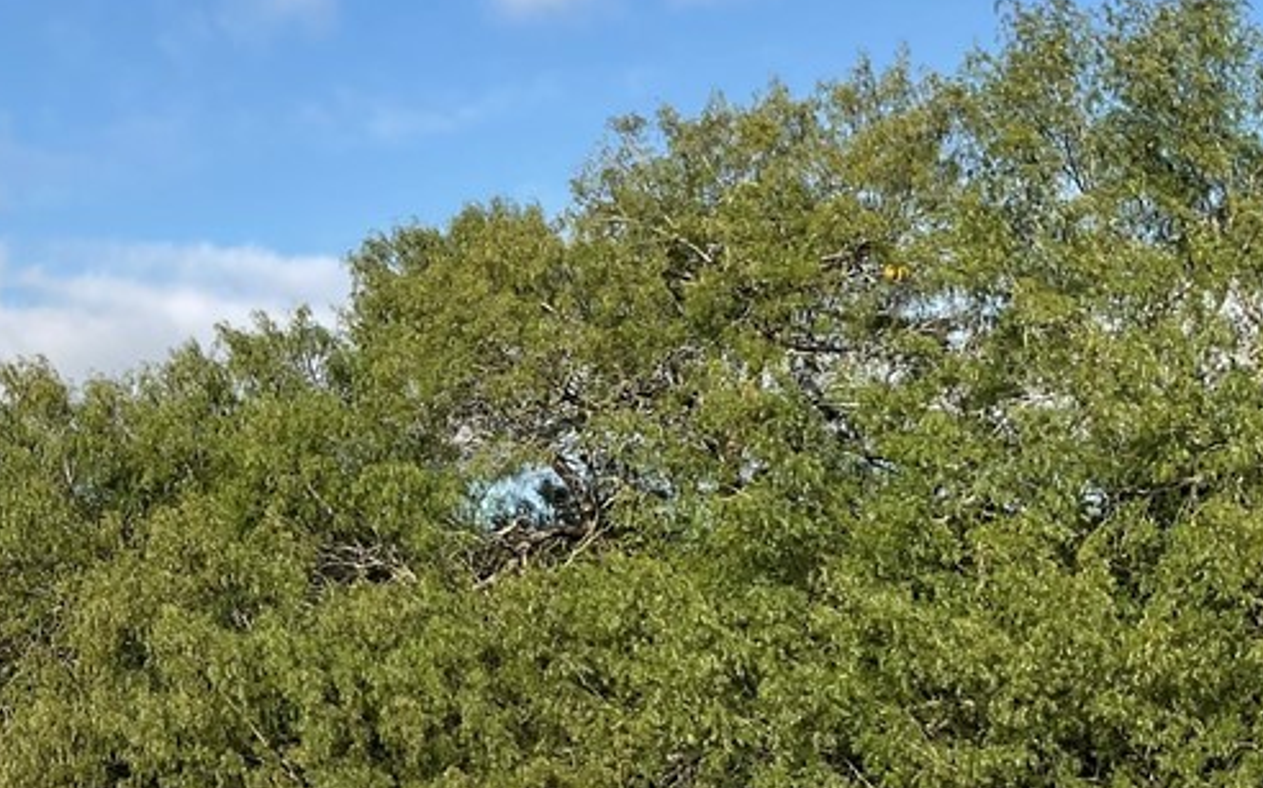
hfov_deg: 30.3
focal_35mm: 64
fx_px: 2202
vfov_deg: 20.3
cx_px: 69
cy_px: 452
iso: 16
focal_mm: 3
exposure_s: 1/1675
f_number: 1.8
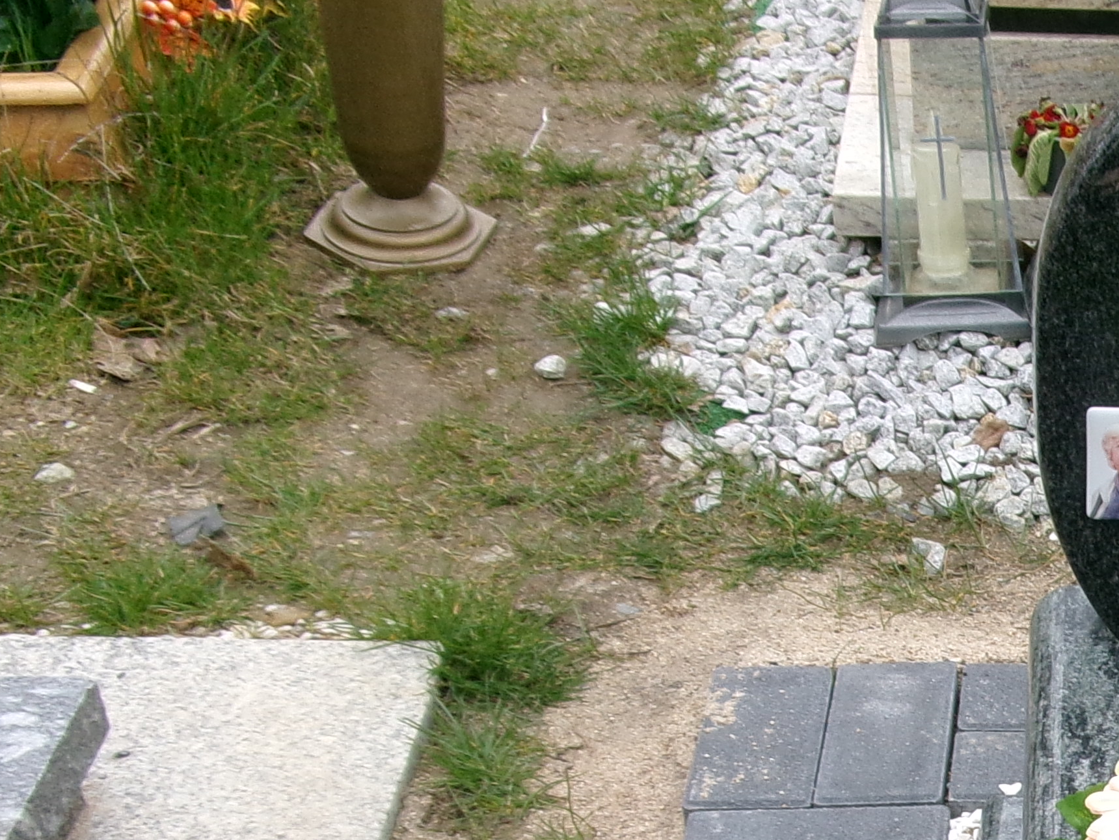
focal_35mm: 75
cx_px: 1364
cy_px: 828
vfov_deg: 19.1
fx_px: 2424
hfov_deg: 23.6
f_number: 10.8
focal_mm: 5.1
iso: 100
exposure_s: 1/40
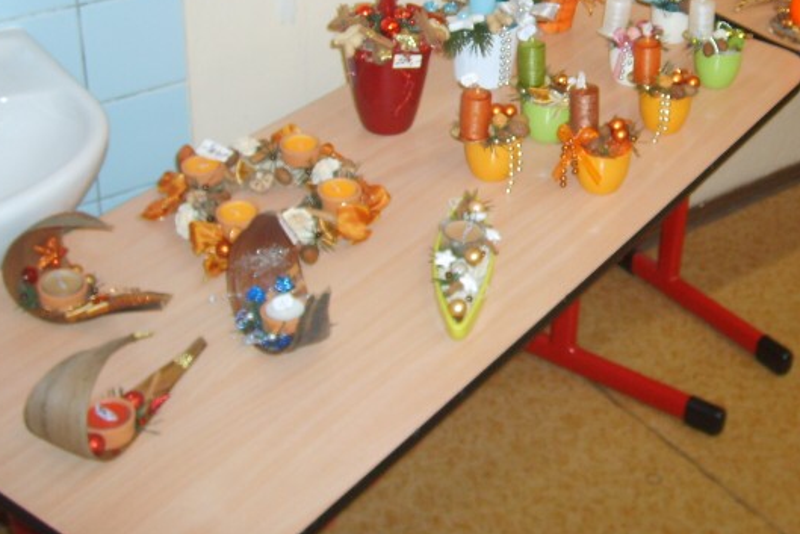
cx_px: 560
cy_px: 118
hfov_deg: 35.7
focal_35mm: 55
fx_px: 1222
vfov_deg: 24.3
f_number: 2.8
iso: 100
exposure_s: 1/45
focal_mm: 5.8
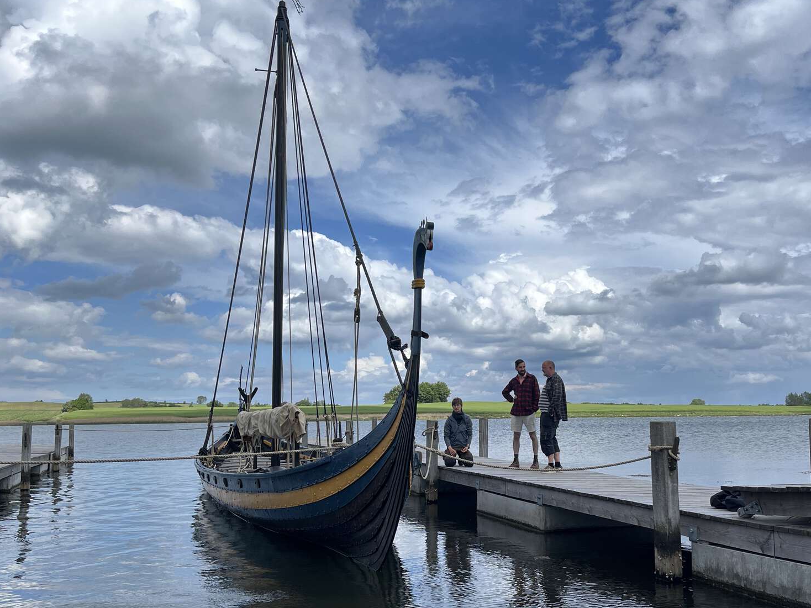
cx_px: 502
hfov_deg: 53.4
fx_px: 797
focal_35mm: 34
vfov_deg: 41.7
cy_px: 347
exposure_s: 1/2222
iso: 50
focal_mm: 5.1
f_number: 1.6
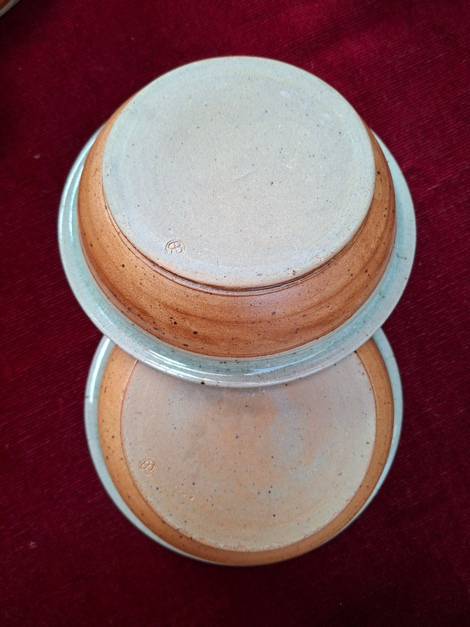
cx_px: 235
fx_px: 416
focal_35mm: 23
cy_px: 314
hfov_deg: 58.9
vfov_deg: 73.9
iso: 250
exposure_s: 1/100
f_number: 1.8
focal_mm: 5.54
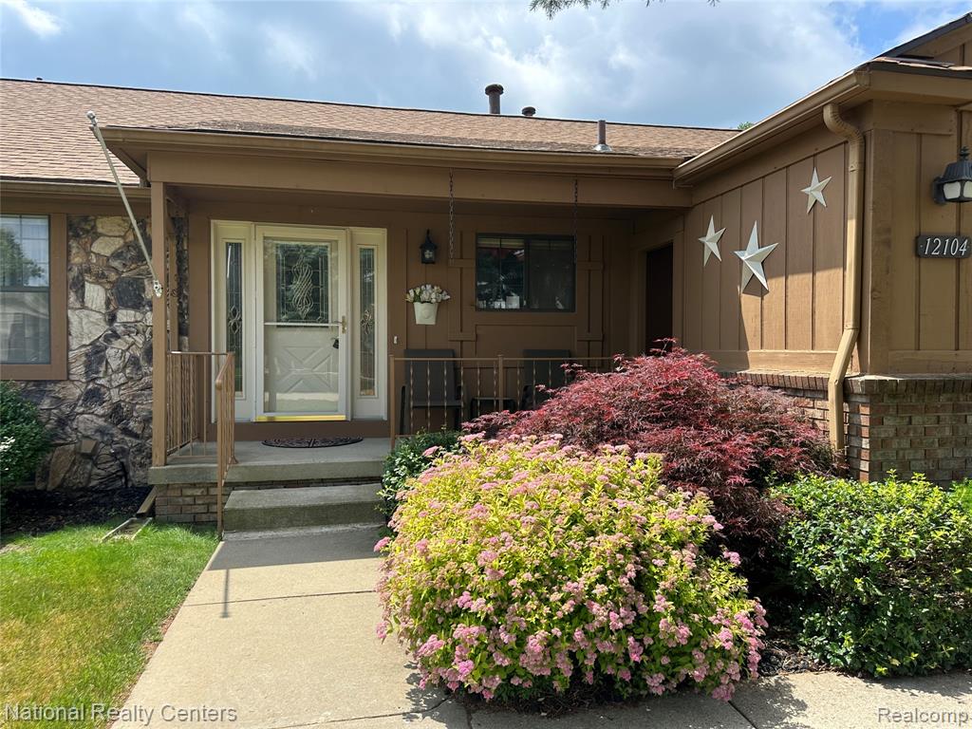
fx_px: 674
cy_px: 364
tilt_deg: -0.9
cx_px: 486
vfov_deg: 56.8
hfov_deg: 71.6
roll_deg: -0.5
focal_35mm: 24
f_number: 1.78
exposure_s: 1/1949
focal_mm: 6.86
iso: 80
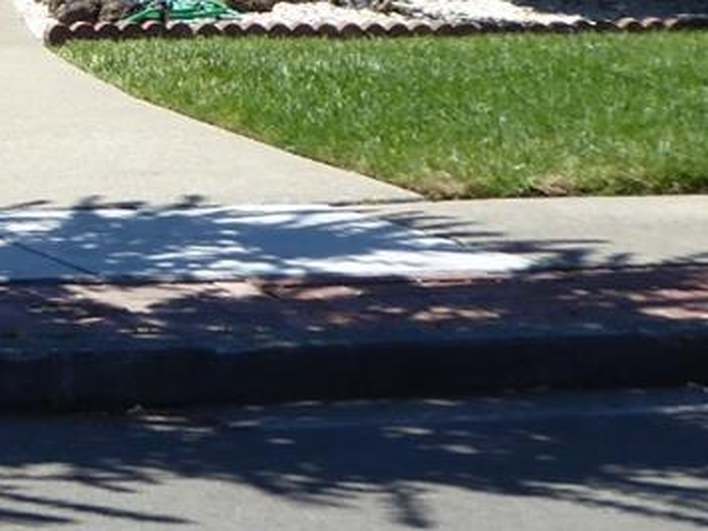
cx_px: -599
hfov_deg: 9.6
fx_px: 3968
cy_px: -189
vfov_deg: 7.6
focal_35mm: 194
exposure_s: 1/400
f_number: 3.9
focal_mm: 7.8
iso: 80
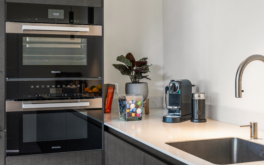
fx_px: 367
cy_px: 82
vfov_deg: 25.3
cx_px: 126
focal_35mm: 51
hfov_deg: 39.6
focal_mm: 38
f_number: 7.1
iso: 160
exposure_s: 1/20
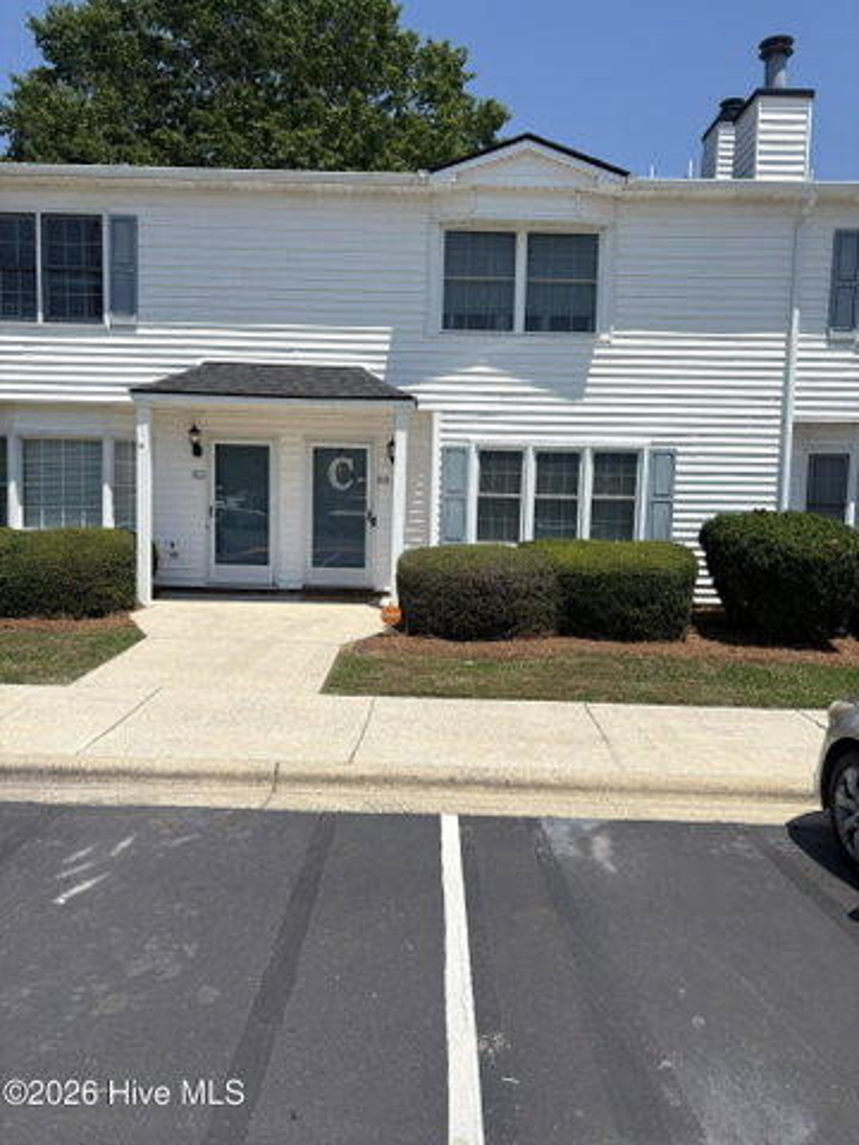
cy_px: 572
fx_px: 860
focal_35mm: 26
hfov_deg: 53.1
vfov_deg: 67.3
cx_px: 430
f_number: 1.6
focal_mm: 5.96
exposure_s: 1/4950
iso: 50
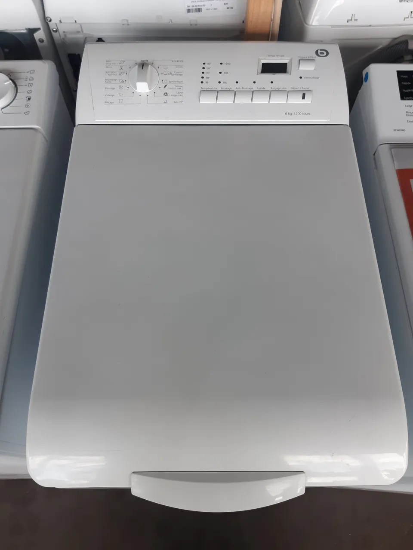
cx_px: 206
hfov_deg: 53.1
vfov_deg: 67.3
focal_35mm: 26
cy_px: 275
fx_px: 414
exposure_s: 1/120
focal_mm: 3.92
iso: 64
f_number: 1.7
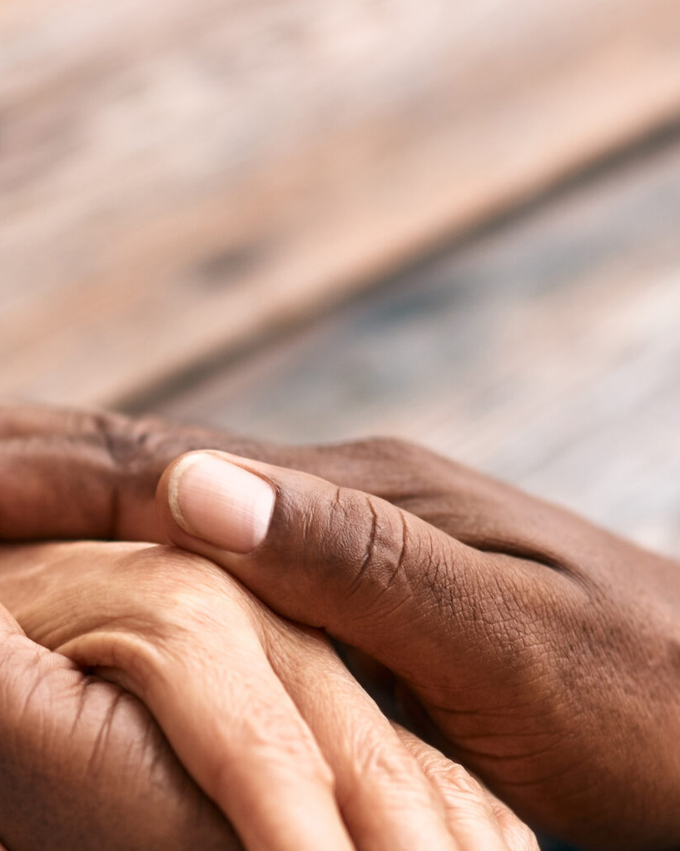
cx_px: 4
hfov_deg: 7.7
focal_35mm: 200
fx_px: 5034
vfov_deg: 9.7
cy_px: 575
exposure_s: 1/250
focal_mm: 85
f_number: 2.5
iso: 200
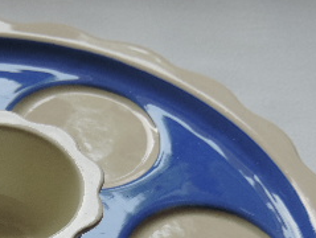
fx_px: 1344
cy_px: 291
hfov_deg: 13.2
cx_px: -17
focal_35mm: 147
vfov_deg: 10.0
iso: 80
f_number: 3.7
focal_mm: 9.8
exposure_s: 1/60
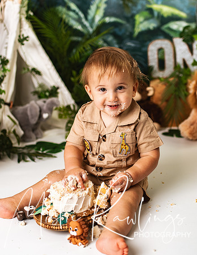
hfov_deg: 25.7
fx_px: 431
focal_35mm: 58
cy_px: 121
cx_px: 122
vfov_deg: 32.9
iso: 160
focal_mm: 35
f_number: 1.8
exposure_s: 1/160
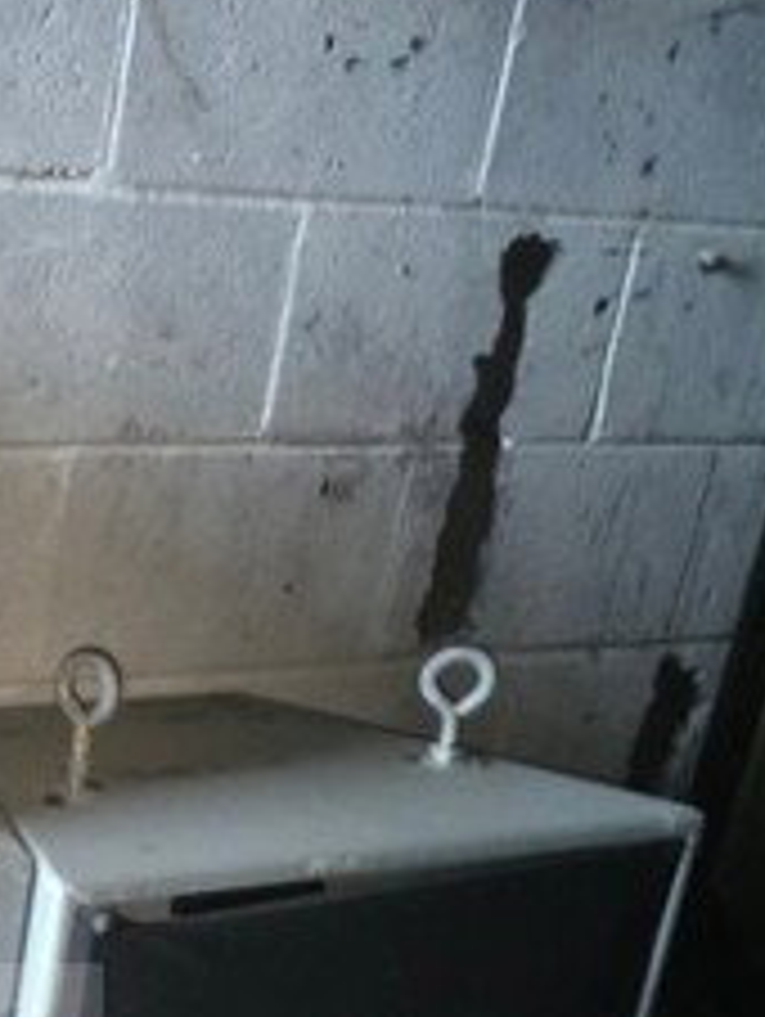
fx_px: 1823
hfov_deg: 20.2
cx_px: -405
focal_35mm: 62
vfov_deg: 30.4
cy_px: 819
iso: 3200
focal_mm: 6.3
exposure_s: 1/8
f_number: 1.7
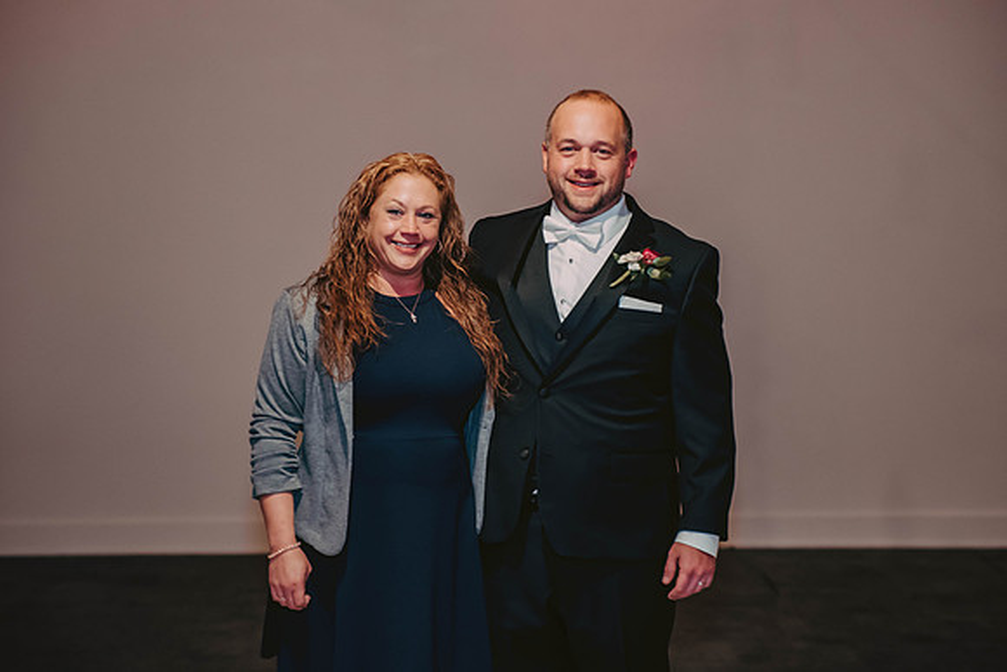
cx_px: 514
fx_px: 2389
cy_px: 291
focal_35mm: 85
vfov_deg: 16.0
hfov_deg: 23.8
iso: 1250
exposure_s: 1/60
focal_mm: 75
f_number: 3.2
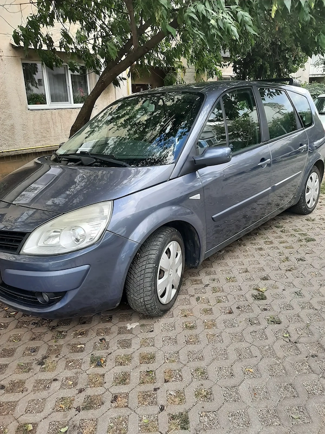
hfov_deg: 53.1
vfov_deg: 67.3
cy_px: 217
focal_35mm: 26
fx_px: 325
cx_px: 162
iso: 40
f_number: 1.7
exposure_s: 1/236
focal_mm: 3.93
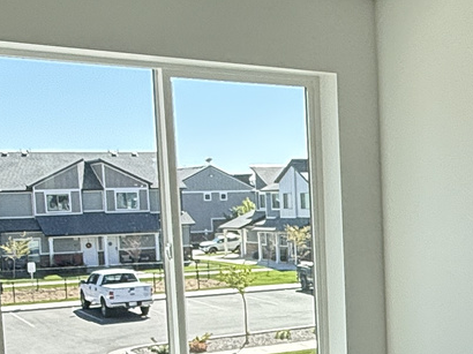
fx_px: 956
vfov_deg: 20.7
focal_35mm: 70
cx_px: 479
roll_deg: +1.4
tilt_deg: -4.8
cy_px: 293
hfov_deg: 26.3
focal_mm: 2.22
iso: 64
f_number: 2.2
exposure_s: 1/658
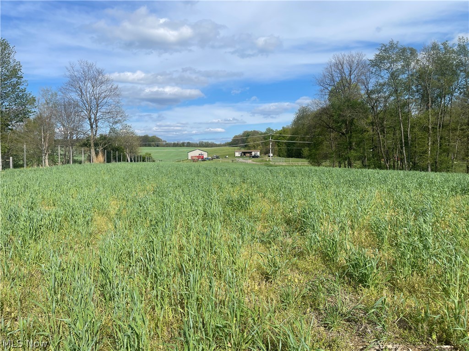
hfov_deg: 69.4
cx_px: 234
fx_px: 339
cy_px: 176
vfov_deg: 54.9
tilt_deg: -3.5
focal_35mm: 25
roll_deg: -0.1
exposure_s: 1/4525
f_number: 1.6
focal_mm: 5.1
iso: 32
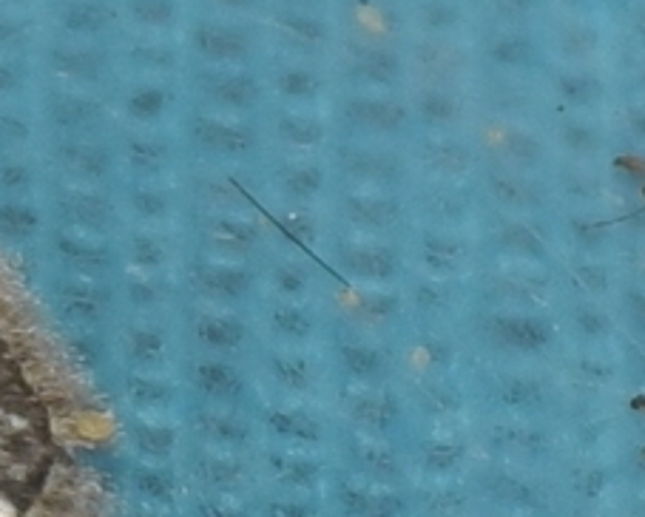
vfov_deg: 1.9
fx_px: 15877
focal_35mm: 831
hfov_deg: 2.3
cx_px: -513
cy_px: 653
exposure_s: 1/60
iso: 100
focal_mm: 140
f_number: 8
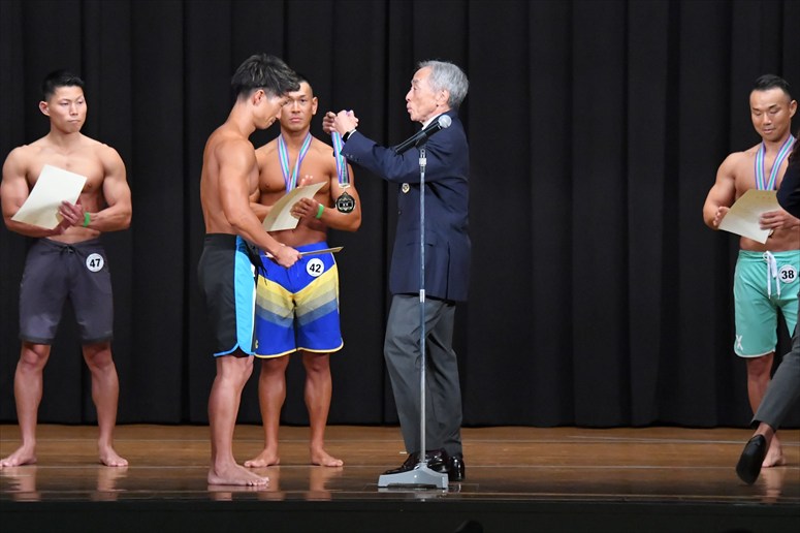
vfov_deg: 6.8
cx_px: 400
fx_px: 4487
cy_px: 266
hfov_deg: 10.2
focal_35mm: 202
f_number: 5.6
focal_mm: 135
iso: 8000
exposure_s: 1/400
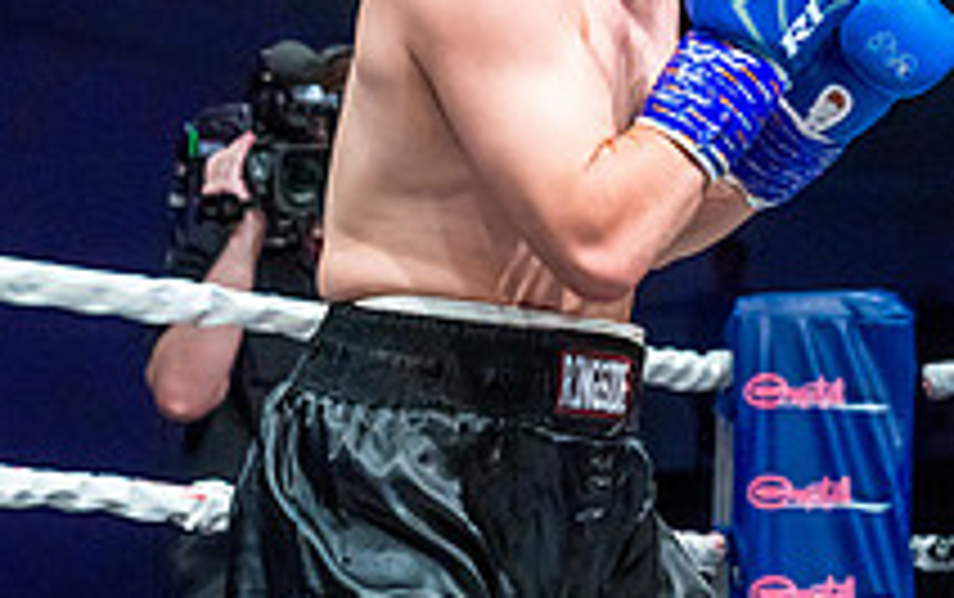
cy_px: 88
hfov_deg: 10.5
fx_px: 5075
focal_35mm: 195
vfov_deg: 6.7
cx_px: 1174
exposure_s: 1/1000
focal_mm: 70
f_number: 4
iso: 4000
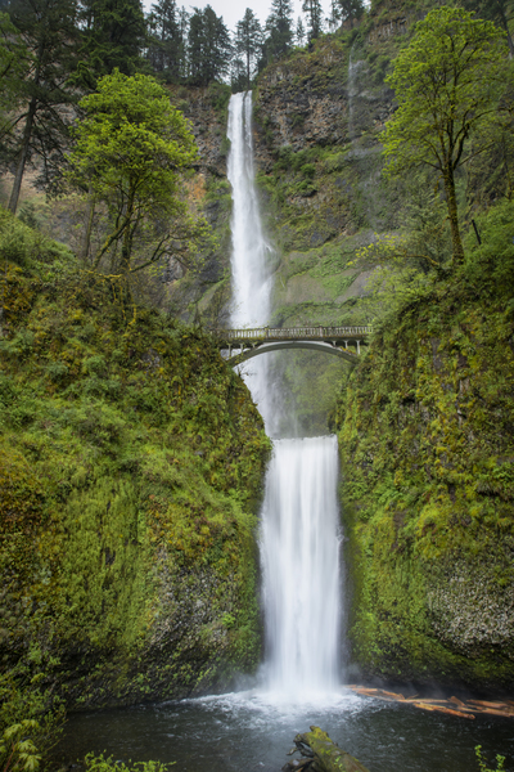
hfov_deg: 53.1
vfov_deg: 73.7
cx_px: 257
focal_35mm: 24
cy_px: 386
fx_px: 514
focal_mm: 24
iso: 400
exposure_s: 1/50
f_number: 11
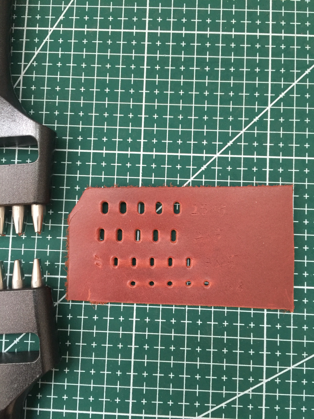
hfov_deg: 48.2
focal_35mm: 29
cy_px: 210
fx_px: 351
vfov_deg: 61.7
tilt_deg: -86.3
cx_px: 157
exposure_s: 1/17
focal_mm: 4.15
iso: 100
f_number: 2.2
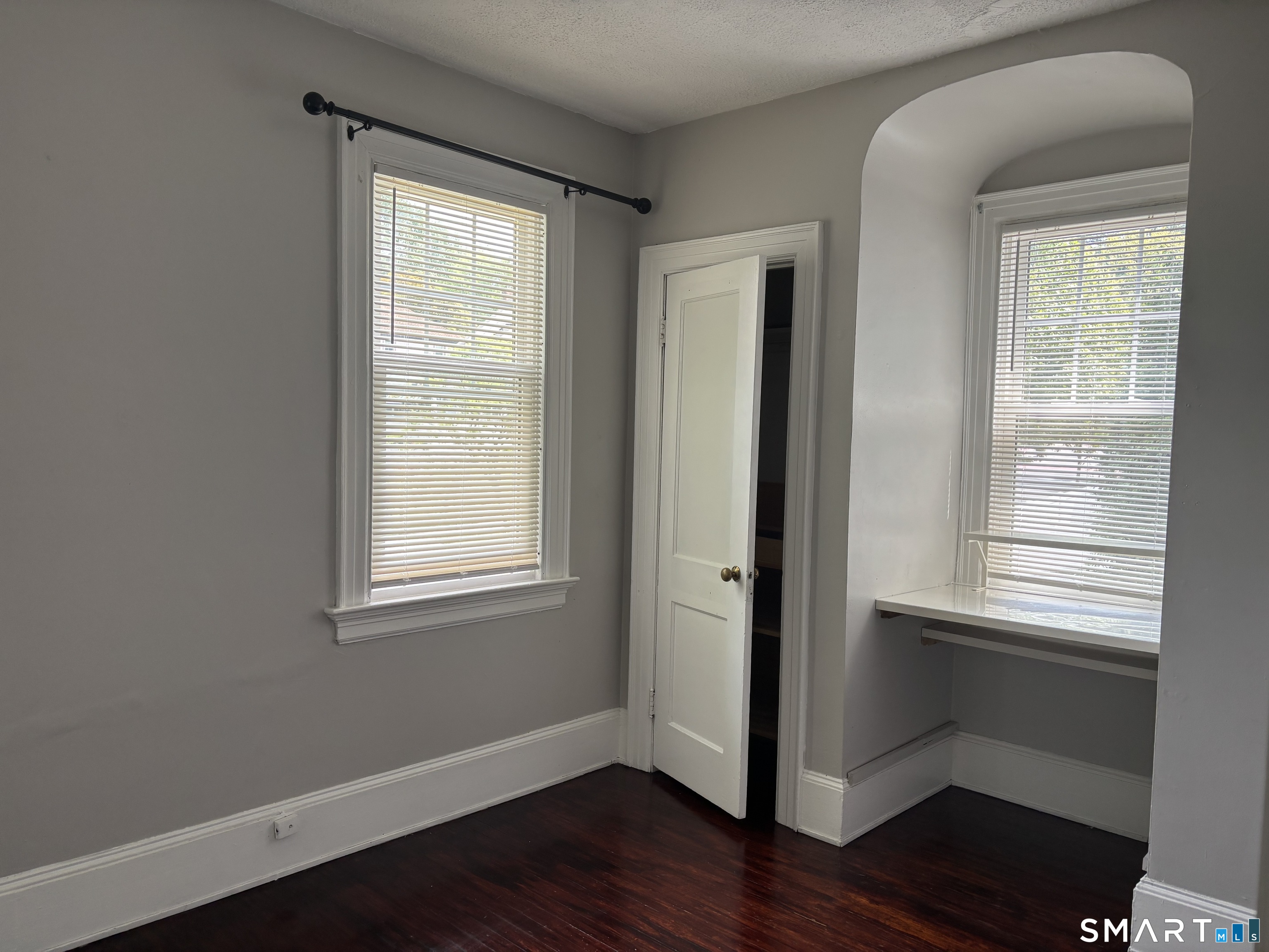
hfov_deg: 67.3
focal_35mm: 26
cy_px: 476
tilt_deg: -4.2
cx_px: 634
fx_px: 953
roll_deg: -1.7
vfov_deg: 53.1
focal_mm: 5.96
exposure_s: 1/121
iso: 64
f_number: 1.6
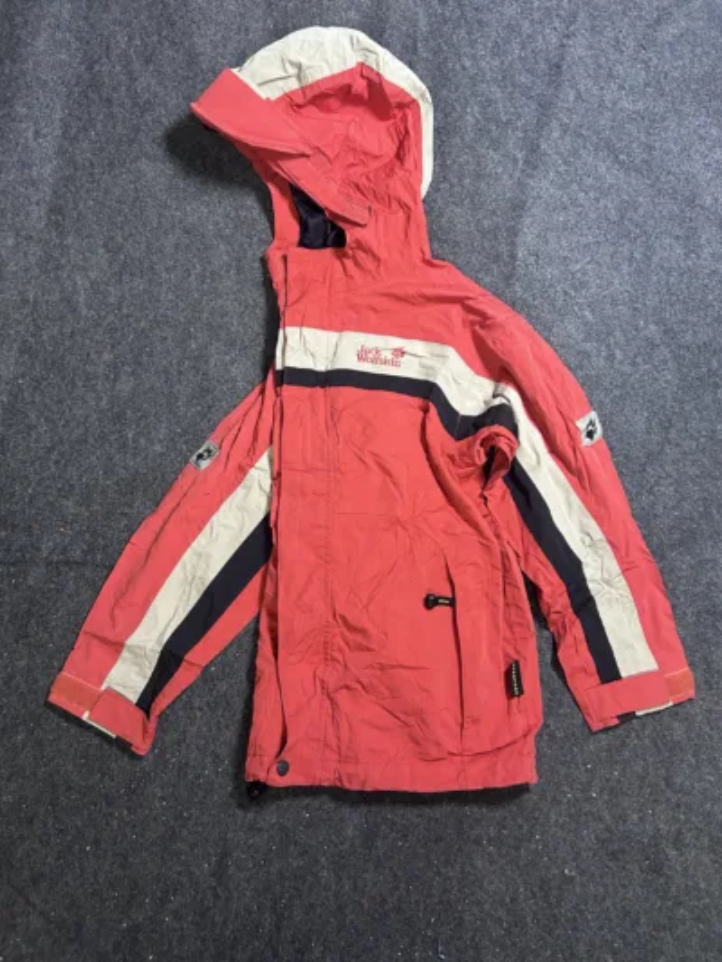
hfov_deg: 53.1
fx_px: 723
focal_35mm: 26
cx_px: 361
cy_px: 481
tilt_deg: -66.7
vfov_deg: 67.3
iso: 400
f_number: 1.5
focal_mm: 5.7
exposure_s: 1/50
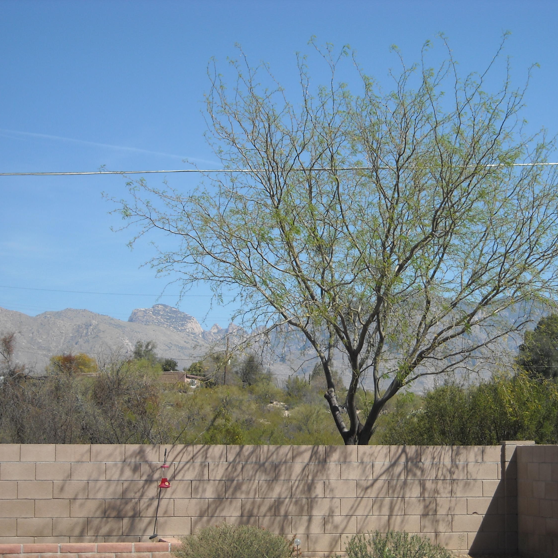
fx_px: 1641
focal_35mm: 90
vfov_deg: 19.3
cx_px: 341
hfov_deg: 19.3
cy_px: 278
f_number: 7.7
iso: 64
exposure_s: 1/176
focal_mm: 12.3
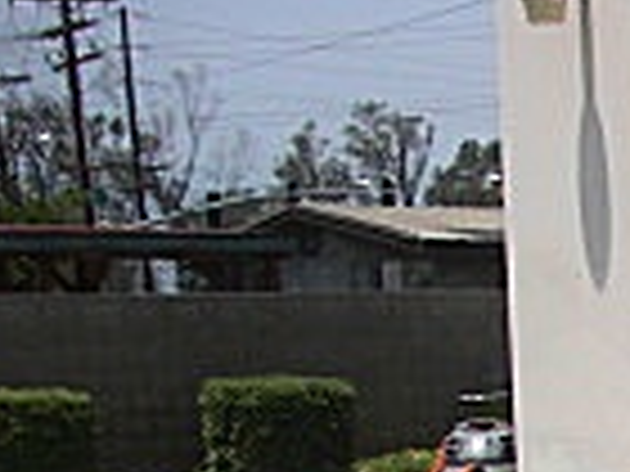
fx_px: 3003
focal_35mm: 165
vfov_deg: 8.5
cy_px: 998
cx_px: 1382
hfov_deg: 10.7
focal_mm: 6.3
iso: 50
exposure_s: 1/200
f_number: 7.9
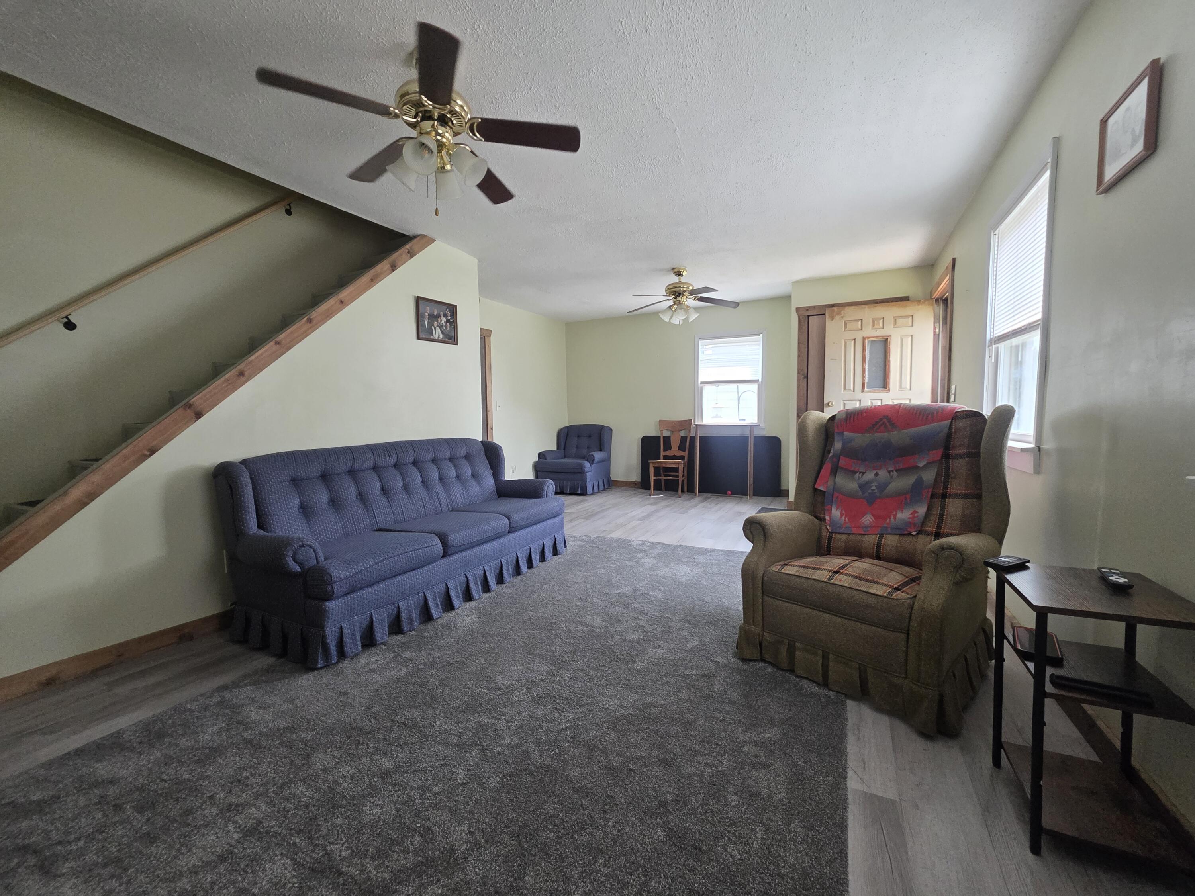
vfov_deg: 89.9
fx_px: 449
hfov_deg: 106.2
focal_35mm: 13
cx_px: 598
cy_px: 448
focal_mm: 2.2
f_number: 1.9
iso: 500
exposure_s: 1/359
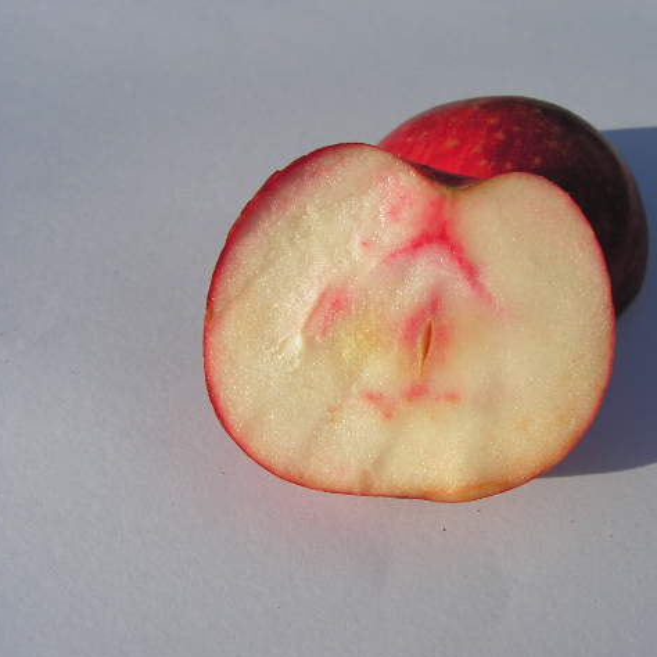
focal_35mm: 43
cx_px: 435
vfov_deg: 39.2
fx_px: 923
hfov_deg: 38.7
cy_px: 331
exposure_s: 1/1600
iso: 64
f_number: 3.2
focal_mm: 6
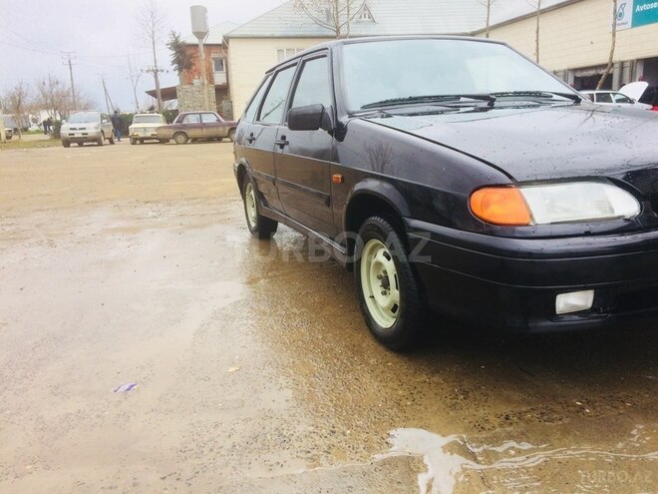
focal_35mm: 29
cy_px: 247
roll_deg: +0.0
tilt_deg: -12.4
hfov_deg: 61.7
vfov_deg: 48.2
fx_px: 551
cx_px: 329
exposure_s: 1/366
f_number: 2.2
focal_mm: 4.15
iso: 32
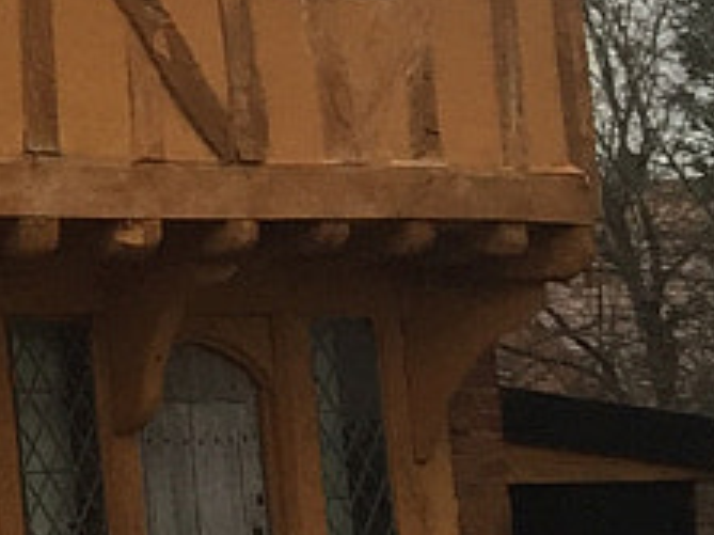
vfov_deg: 7.0
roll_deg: -0.7
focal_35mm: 208
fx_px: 4288
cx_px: -1495
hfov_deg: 8.0
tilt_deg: +11.8
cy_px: -375
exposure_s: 1/100
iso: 32
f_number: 2.2
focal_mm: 4.15
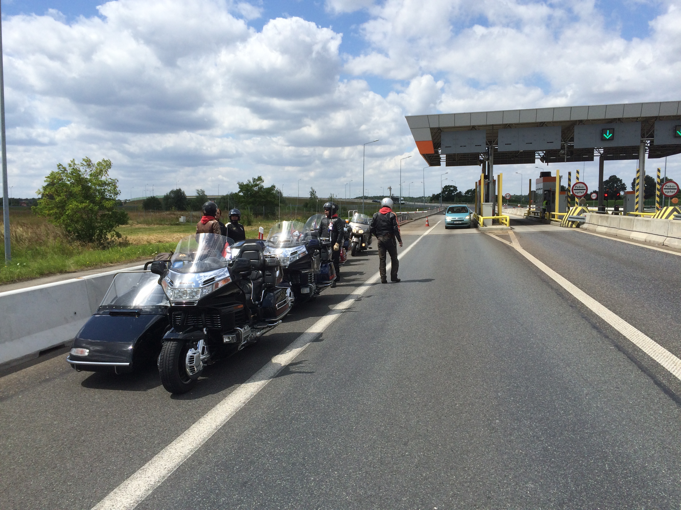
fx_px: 571
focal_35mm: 29
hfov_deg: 61.7
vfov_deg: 48.2
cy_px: 255
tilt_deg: -4.5
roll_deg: +2.0
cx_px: 340
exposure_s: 1/2933
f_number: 2.2
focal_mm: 4.15
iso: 32
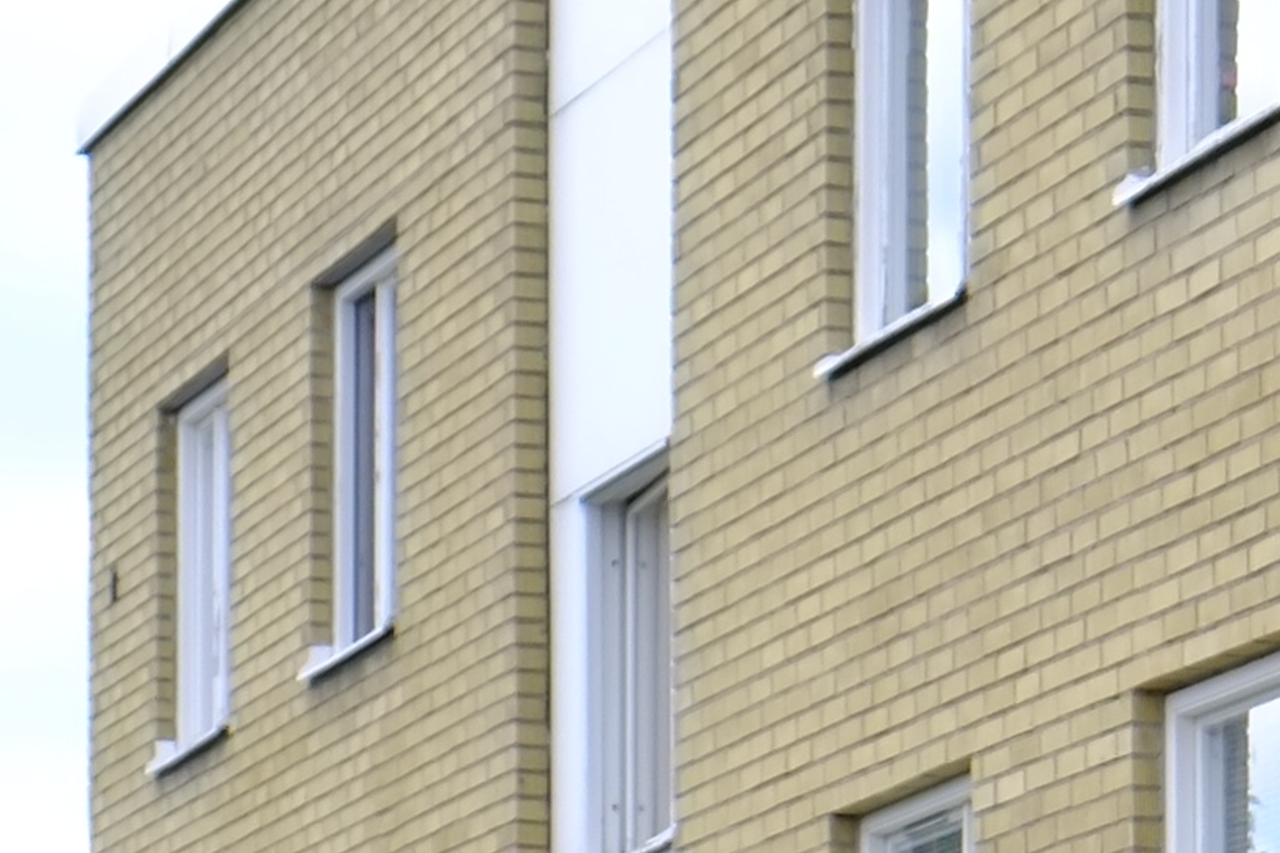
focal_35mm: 227
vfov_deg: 5.9
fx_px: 8067
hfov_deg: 8.6
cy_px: 1667
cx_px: 2435
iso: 200
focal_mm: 25.4
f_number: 6.4
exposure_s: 1/150
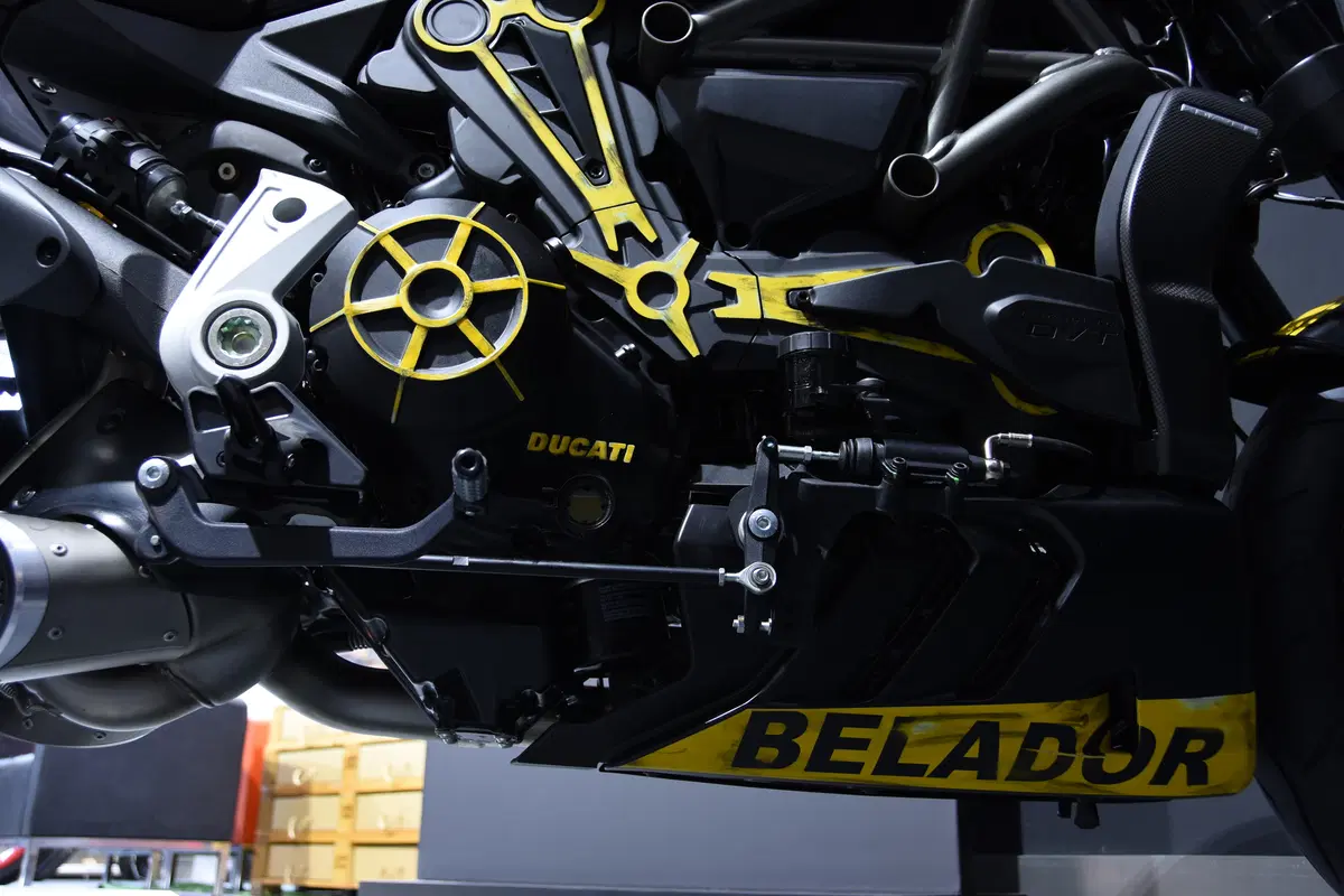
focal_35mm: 33
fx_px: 1232
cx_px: 672
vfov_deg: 40.0
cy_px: 448
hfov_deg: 57.2
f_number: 3.8
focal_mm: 22
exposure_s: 1/1.6
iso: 200
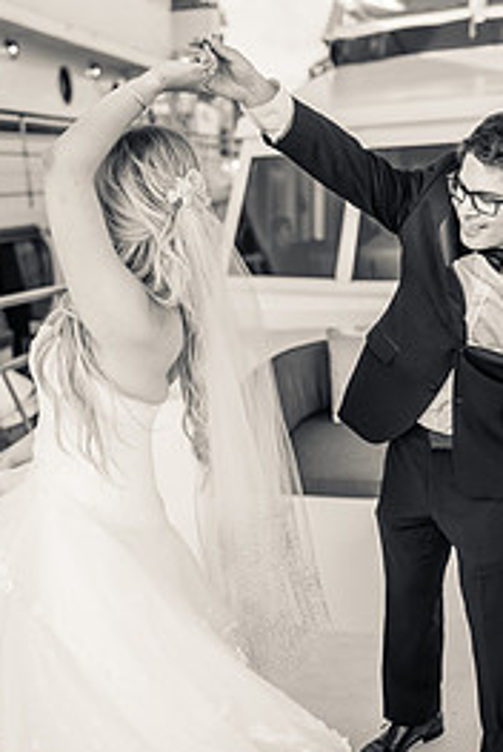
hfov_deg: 32.7
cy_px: 409
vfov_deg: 47.3
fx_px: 857
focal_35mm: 41
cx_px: 229
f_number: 1.4
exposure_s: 1/4000
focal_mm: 24
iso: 160
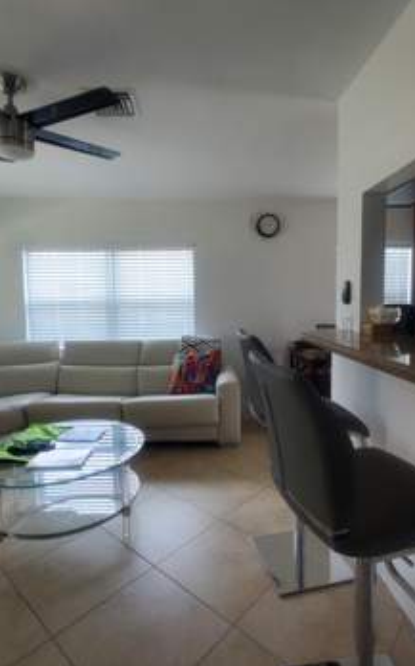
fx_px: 344
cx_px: 212
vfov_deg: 88.0
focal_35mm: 19
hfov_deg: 62.1
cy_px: 326
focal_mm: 1.8
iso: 80
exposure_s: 1/50
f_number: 2.2
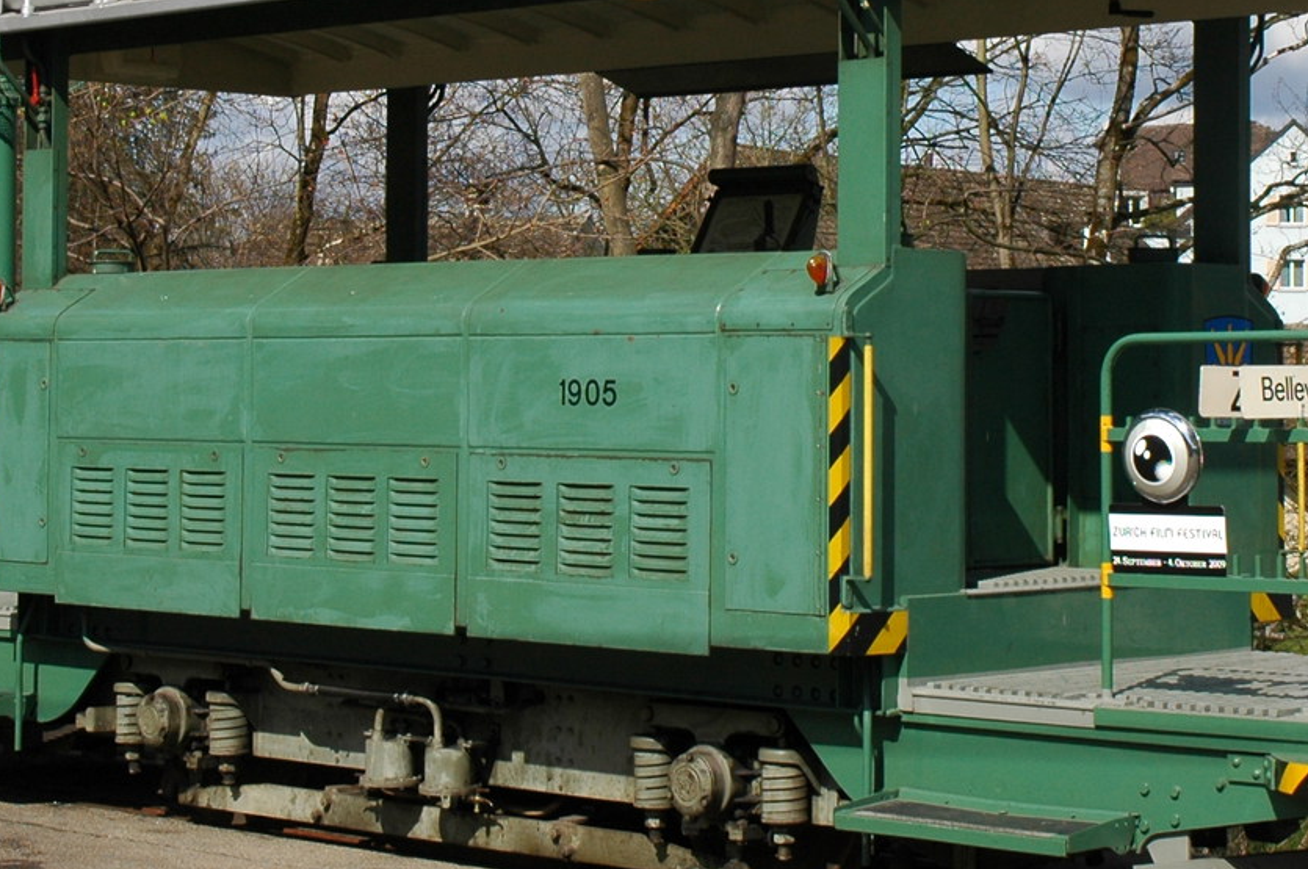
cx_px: 810
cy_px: 154
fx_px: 3381
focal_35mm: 93
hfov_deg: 21.9
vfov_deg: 14.6
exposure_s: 1/400
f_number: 10
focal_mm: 27
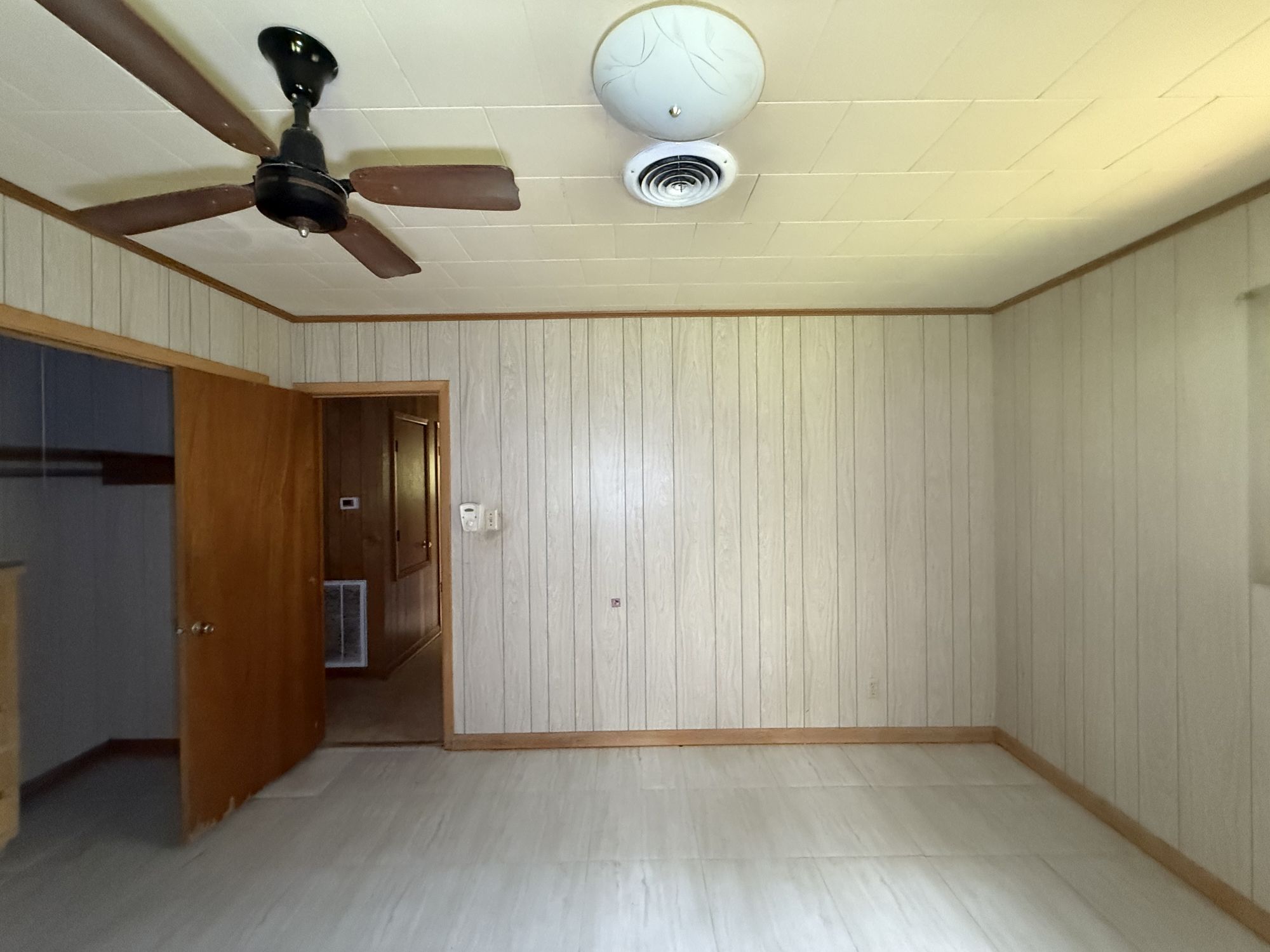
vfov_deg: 85.7
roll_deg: -1.1
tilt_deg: +2.9
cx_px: 635
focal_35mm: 14
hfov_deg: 102.1
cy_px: 476
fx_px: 514
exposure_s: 1/60
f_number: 2.2
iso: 800
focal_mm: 2.22
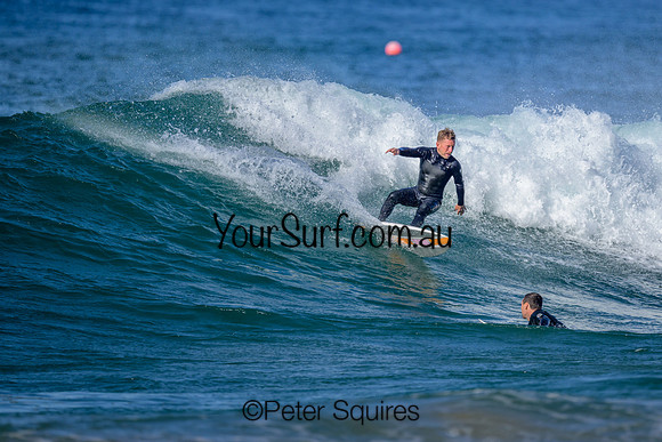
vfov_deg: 1.5
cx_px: 389
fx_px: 17304
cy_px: 182
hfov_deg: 2.2
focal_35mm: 941
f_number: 6.3
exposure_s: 1/2000
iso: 200
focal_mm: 800
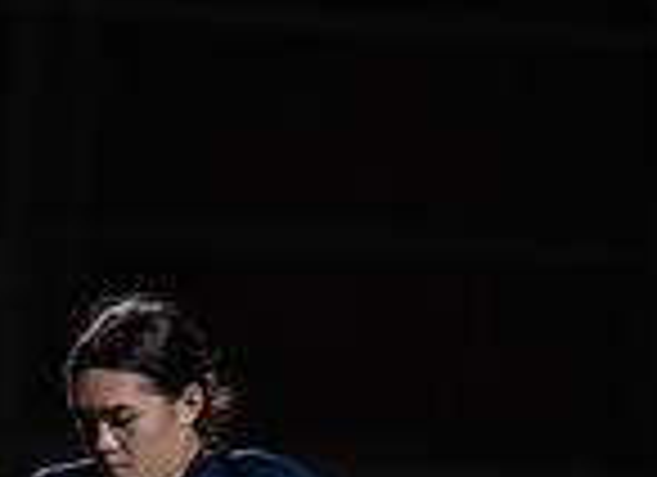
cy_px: 815
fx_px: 23567
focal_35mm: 1256
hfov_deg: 1.6
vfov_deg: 1.2
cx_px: 389
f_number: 3.2
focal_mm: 200
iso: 5000
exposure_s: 1/1000
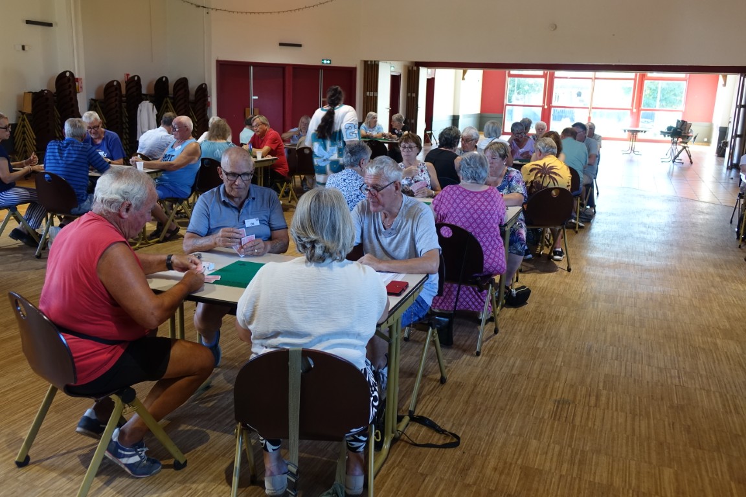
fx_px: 663
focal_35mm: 32
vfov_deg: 41.1
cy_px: 248
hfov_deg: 58.7
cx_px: 373
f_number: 2.8
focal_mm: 11.56
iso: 250
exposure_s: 1/40
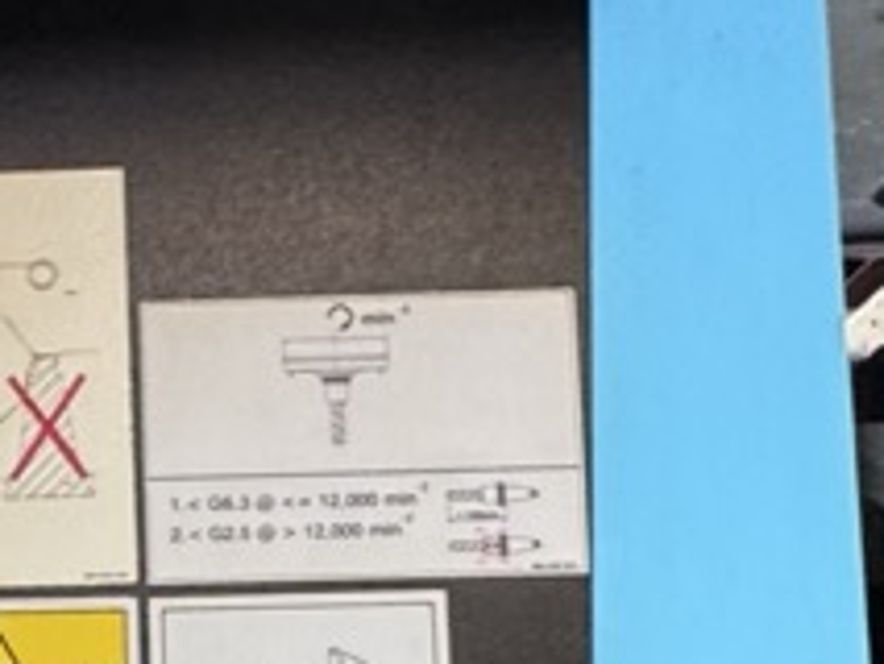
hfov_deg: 22.2
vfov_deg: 16.7
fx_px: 2146
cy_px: 826
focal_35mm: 84
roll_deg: -0.2
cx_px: -37
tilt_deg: +5.9
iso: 250
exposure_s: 1/60
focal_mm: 2.22
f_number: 2.2
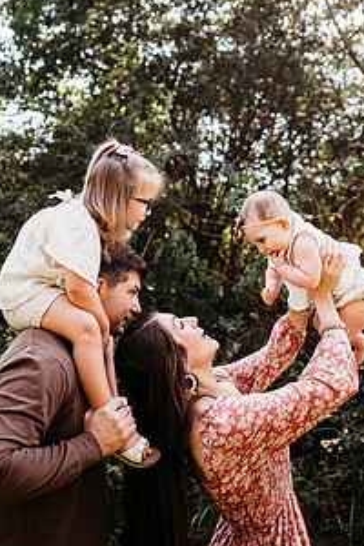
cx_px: 184
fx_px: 546
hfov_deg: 36.9
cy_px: 244
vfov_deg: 53.0
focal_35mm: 36
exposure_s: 1/320
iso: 100
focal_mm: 24
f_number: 2.2
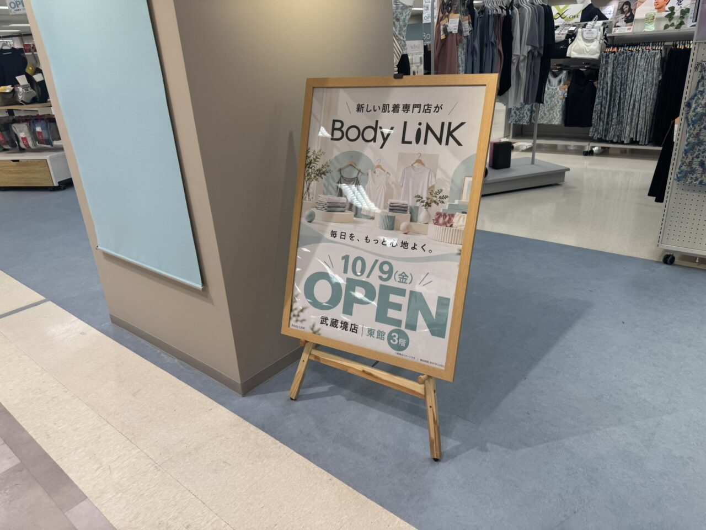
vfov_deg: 56.8
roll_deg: +4.1
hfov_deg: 71.6
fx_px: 489
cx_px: 353
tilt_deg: -26.9
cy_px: 265
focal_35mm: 24
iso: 64
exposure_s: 1/111
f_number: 1.78
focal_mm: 6.76
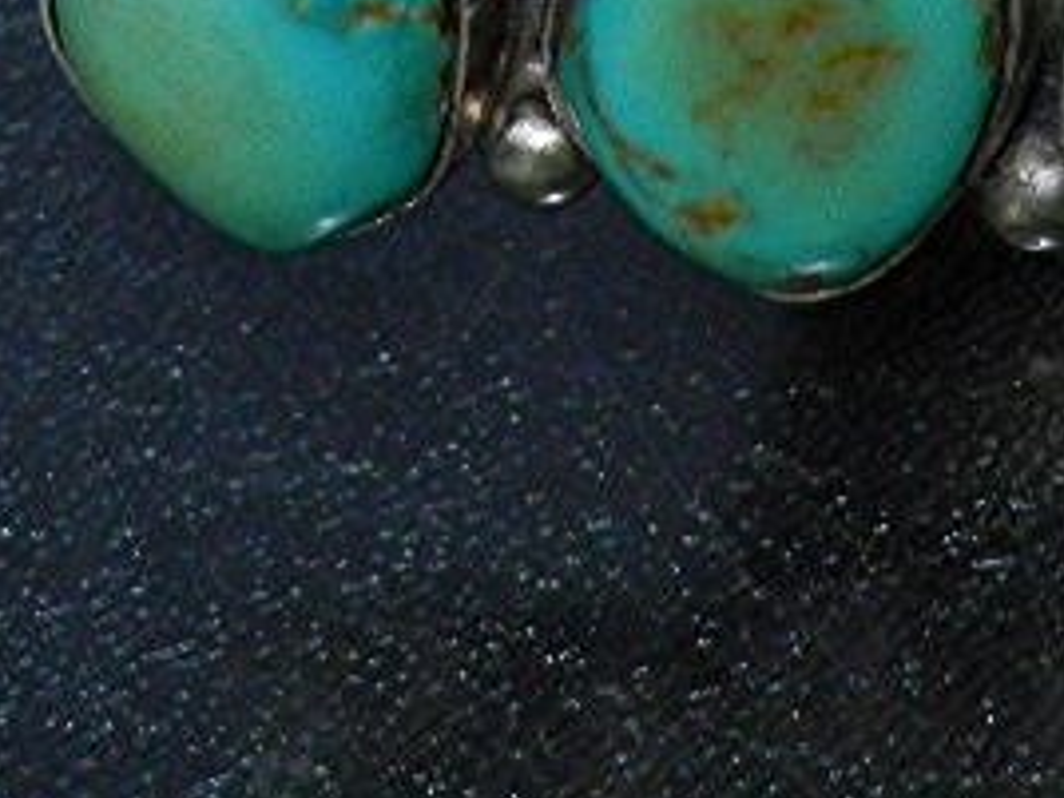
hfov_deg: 10.7
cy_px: -4
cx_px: 754
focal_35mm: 184
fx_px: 5656
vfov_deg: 8.0
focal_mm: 13.9
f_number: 8.6
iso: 800
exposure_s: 1/30
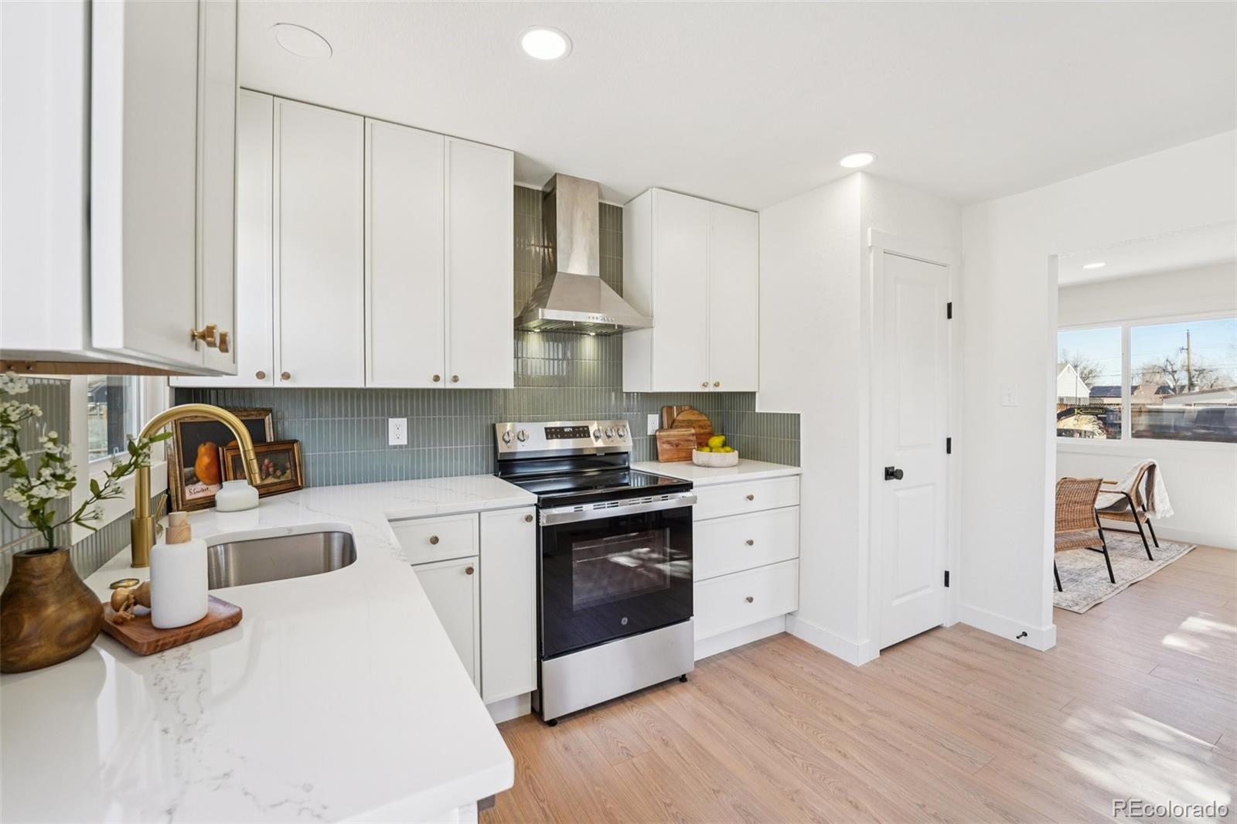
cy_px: 412
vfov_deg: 81.2
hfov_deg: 104.3
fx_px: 481
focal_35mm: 14
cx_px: 618
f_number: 8
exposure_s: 1/30
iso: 320
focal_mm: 14
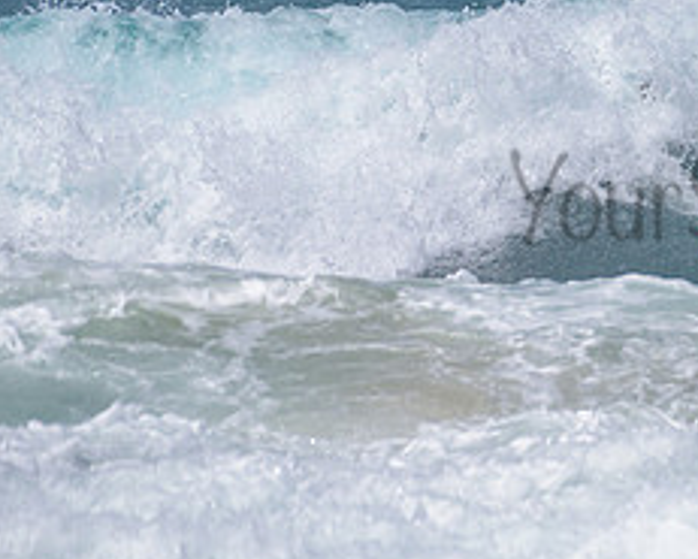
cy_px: 73
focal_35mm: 1445
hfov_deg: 1.3
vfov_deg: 1.1
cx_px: 1021
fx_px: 29864
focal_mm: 500
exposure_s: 1/2000
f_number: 5.6
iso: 72
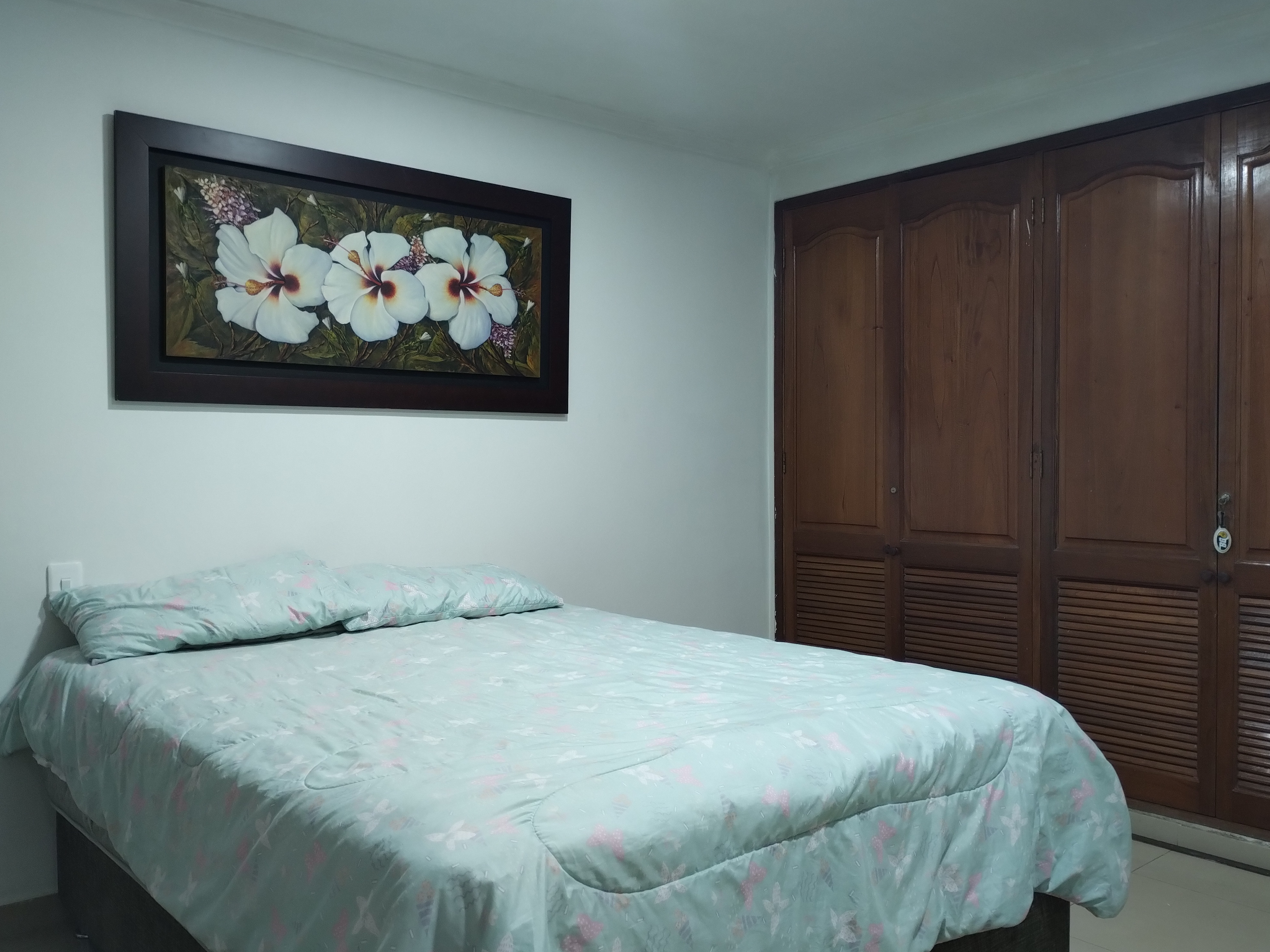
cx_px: 644
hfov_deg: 61.7
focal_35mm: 29
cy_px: 469
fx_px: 1064
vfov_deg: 48.2
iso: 709
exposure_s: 1/30
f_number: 1.8
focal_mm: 4.27
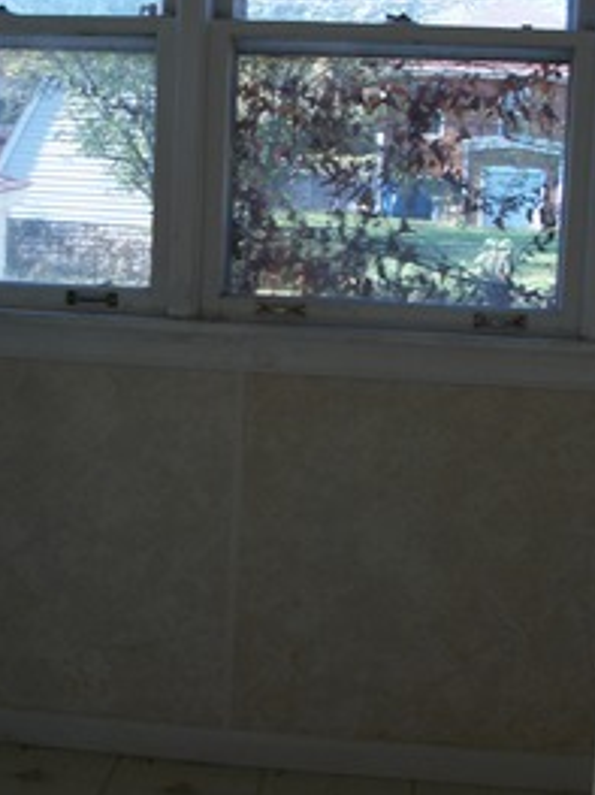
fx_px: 1468
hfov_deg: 22.8
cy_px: 372
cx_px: 172
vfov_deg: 30.3
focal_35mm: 64
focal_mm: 6.3
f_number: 3.1
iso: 80
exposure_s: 1/100
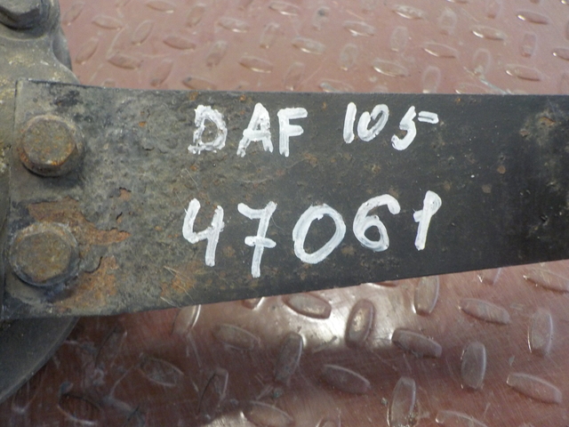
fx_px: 493
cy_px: 214
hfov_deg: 60.0
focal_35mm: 30
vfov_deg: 46.8
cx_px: 284
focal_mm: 4.1
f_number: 3.3
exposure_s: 1/30
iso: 400
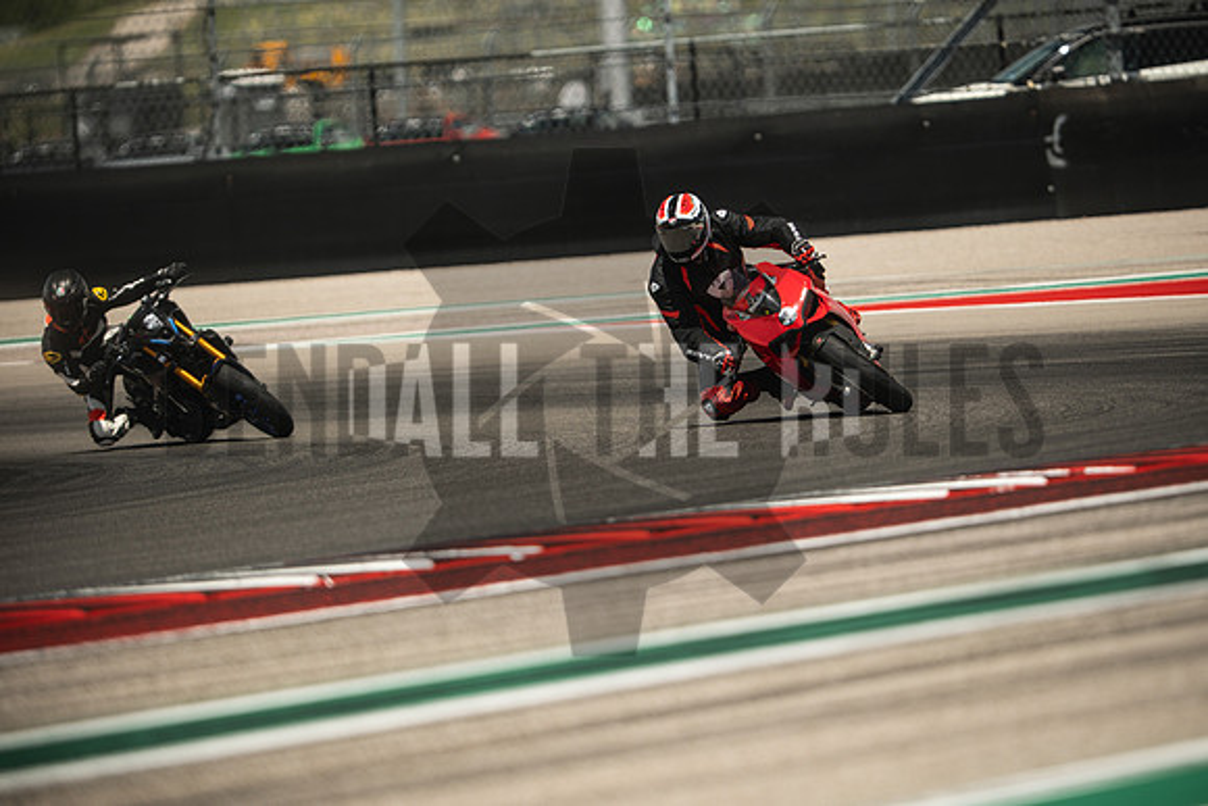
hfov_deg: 4.9
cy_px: 403
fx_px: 14096
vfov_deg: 3.3
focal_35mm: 420
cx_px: 604
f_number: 3.2
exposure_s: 1/1250
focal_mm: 280
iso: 160
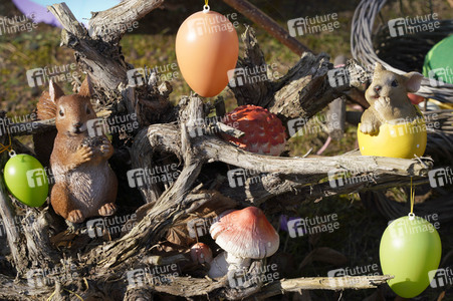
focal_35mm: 102
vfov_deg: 13.4
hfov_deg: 20.0
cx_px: 226
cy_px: 150
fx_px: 1283
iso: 160
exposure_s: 1/320
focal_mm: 102
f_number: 8
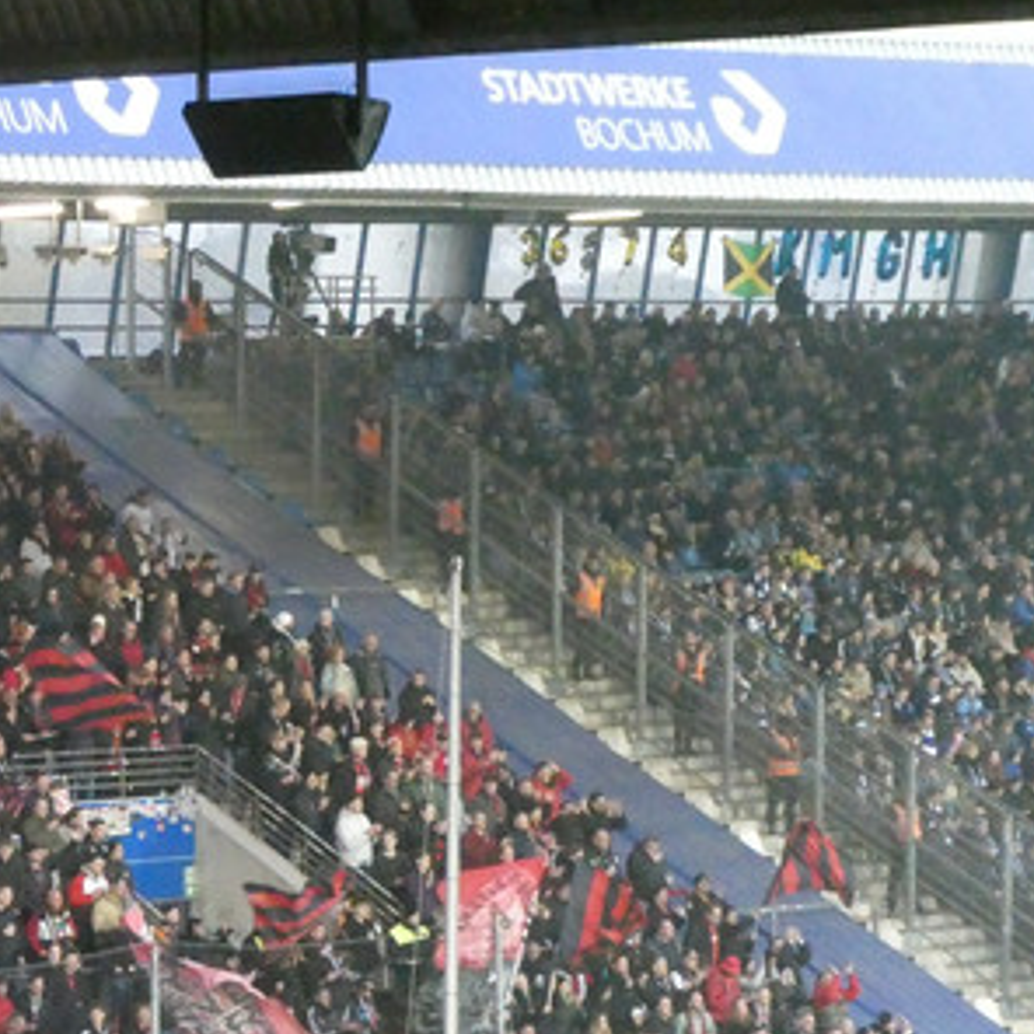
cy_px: 793
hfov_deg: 10.1
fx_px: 5813
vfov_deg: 10.1
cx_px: 24
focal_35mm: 172
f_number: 4.9
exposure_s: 1/125
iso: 3200
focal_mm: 16.1
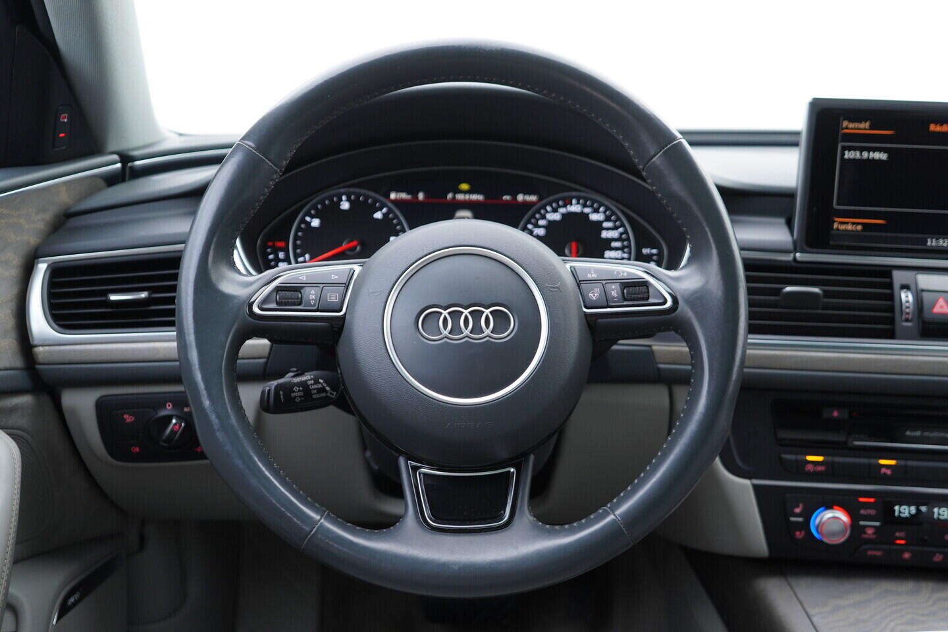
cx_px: 474
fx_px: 948
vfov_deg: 36.9
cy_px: 316
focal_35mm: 36
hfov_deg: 53.1
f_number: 2.8
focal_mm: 24
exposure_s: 1/40
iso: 250
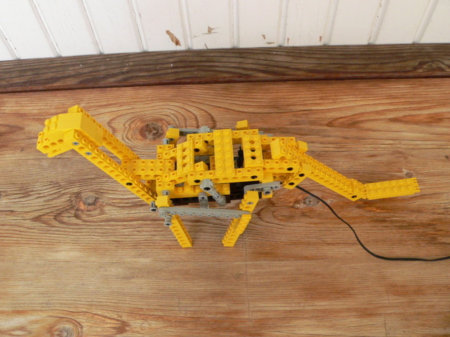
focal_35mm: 36
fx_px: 468
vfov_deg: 39.7
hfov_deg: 51.4
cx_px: 225
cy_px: 168
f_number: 4.6
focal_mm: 6
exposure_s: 1/500
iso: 400
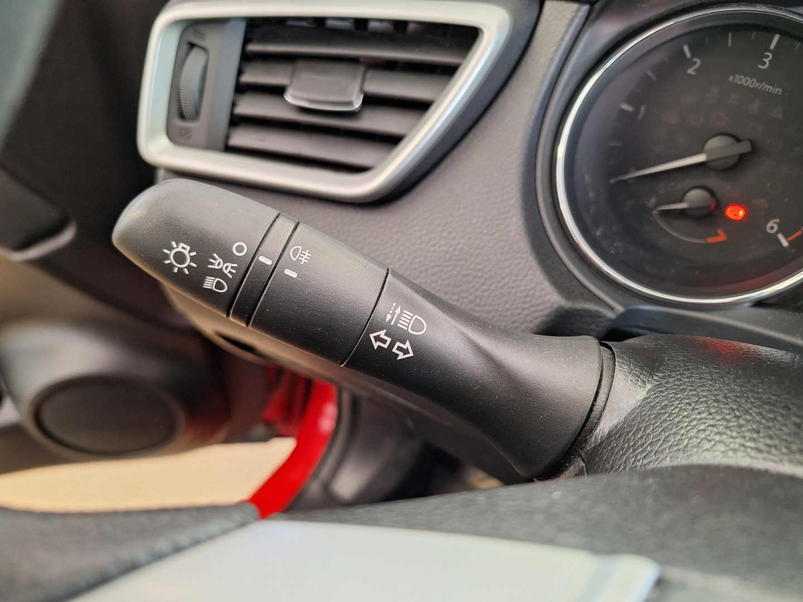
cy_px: 301
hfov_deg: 73.9
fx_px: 534
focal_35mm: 23
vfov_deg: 58.9
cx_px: 402
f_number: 1.8
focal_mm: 5.54
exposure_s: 1/33
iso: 200
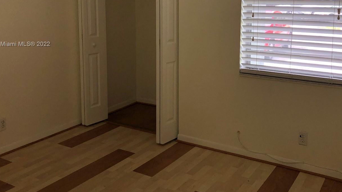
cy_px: 45
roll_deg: -0.2
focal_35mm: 40
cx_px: 185
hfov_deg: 50.4
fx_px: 363
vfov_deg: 29.2
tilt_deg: -5.8
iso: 20
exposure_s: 1/284
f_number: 1.8
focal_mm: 3.99
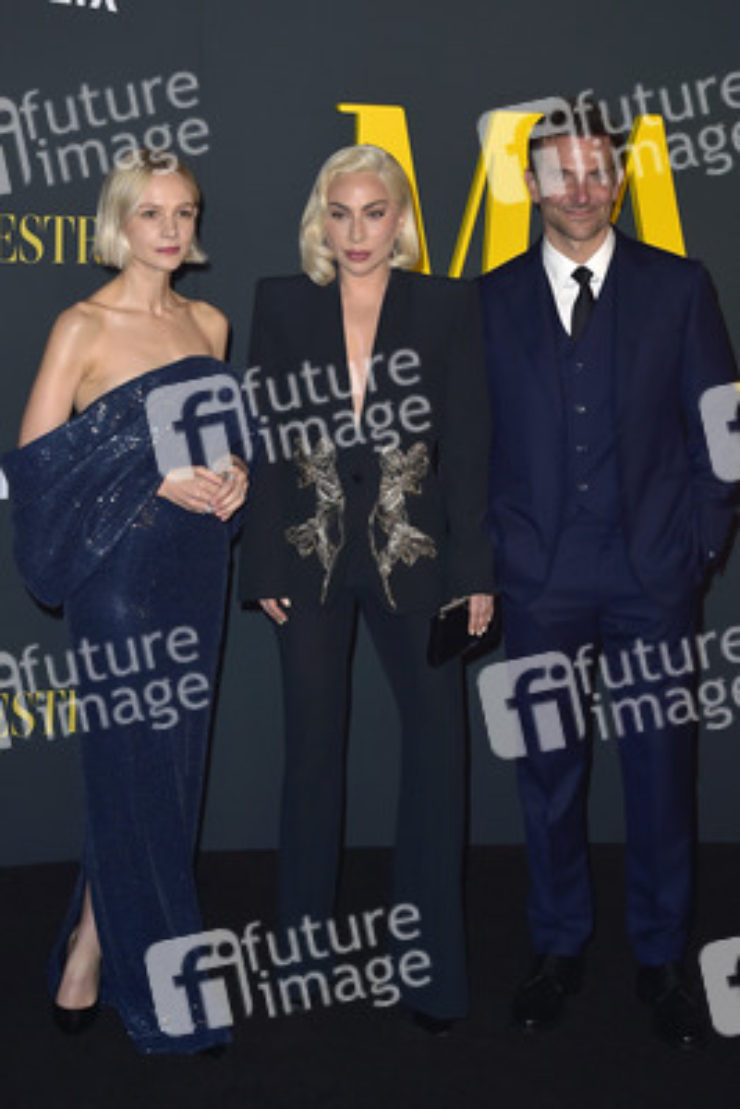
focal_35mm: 65
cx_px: 370
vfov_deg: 30.9
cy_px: 554
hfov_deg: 20.9
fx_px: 2002
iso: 320
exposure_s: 1/250
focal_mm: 65
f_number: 6.3
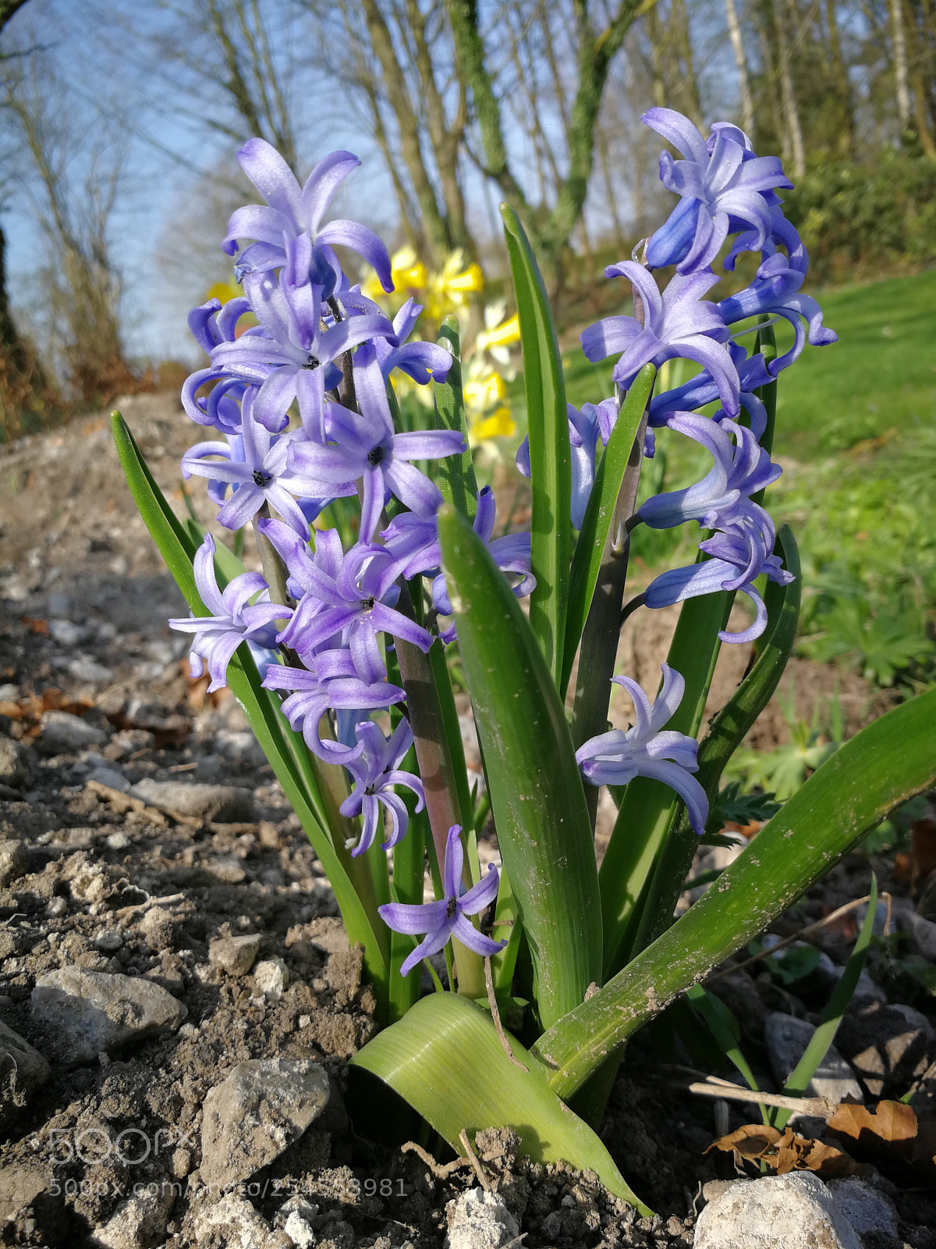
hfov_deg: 51.4
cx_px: 468
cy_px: 624
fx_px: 973
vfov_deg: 65.3
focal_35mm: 27
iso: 50
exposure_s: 1/522
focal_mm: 3.95
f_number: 2.2
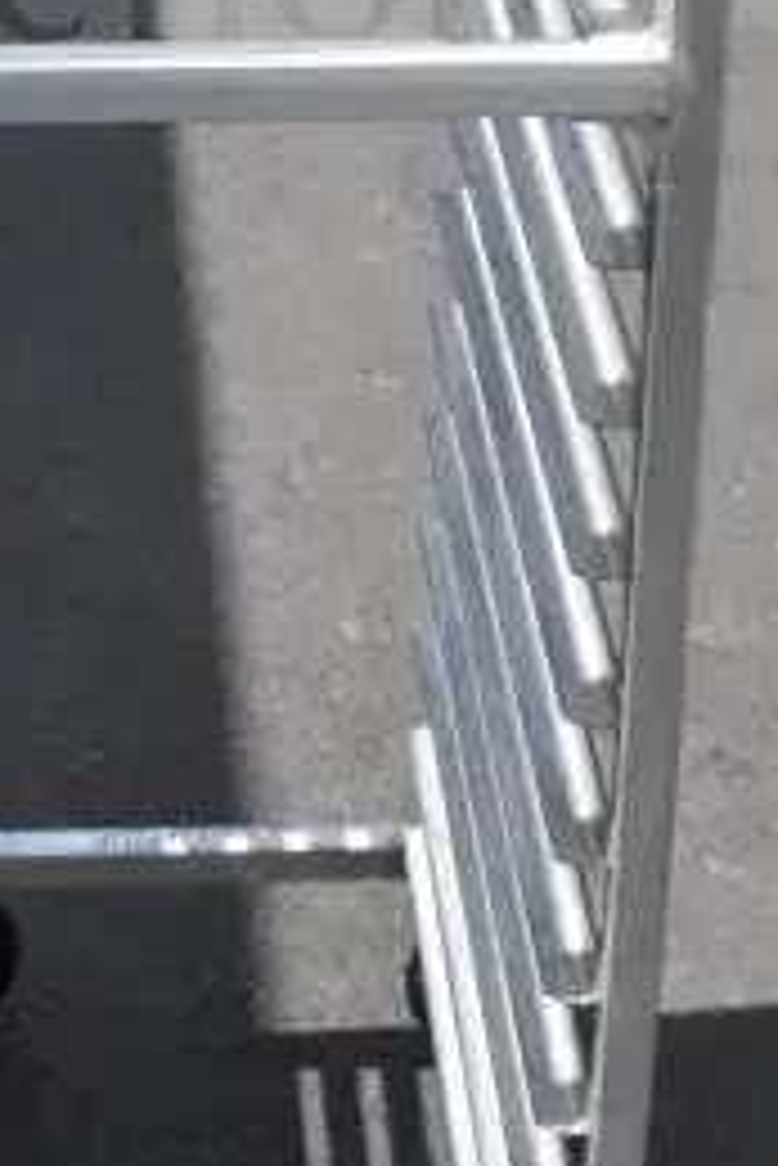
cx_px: 180
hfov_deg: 12.9
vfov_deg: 18.2
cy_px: -272
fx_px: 3431
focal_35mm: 106
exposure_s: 1/2000
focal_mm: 20
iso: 6400
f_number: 22
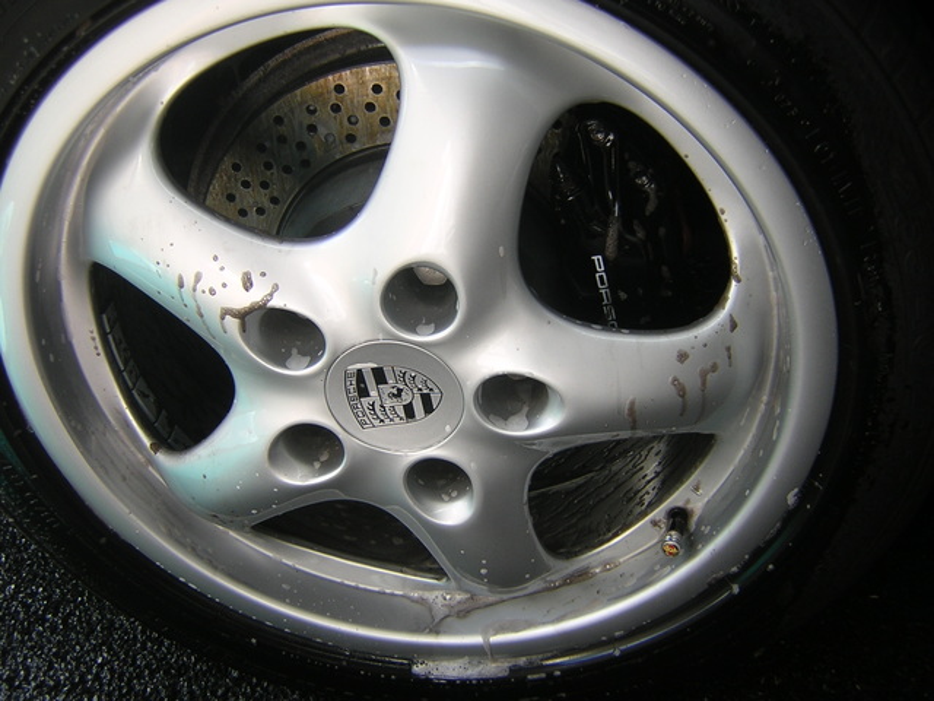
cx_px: 467
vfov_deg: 39.7
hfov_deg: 51.4
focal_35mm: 36
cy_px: 350
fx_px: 971
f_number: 2.6
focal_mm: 4.7
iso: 100
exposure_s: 1/136
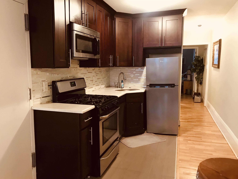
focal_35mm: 28
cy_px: 90
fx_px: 193
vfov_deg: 49.7
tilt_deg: -6.8
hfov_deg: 63.4
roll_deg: -0.1
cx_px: 119
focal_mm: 3.99
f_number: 1.8
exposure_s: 1/9
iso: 100
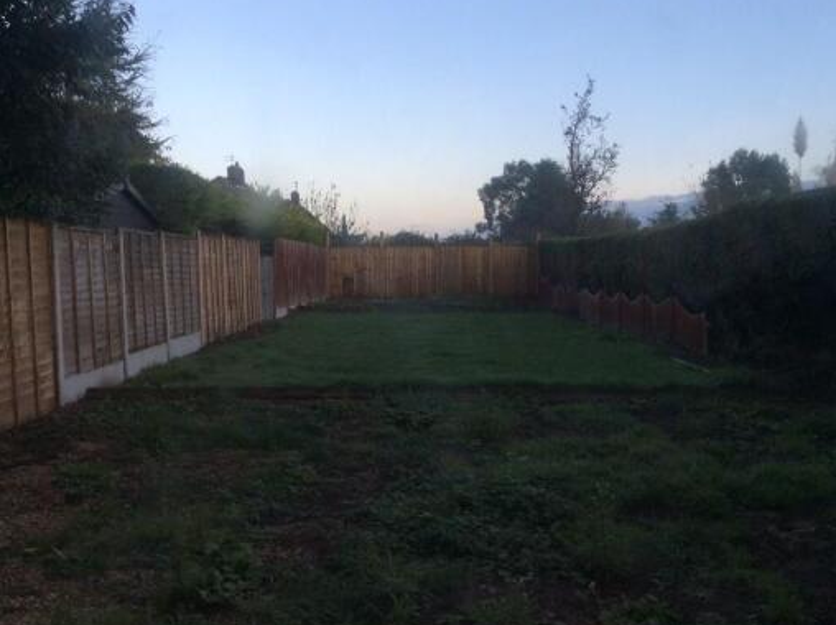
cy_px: 350
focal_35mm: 38
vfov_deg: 37.6
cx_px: 427
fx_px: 917
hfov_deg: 49.0
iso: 32
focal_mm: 3.3
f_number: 2.4
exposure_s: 1/176
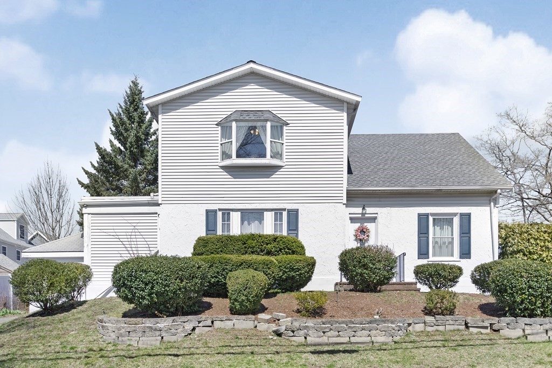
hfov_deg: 71.5
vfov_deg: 51.3
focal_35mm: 25
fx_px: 383
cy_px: 184
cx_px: 276
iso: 400
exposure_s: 1/8000
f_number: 3.5
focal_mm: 17
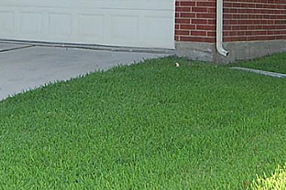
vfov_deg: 13.9
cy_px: -59
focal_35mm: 94
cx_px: 95
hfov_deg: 21.5
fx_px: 749
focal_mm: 23
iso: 400
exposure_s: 1/500
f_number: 5
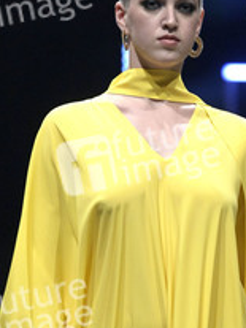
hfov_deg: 3.6
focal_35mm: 408
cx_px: 184
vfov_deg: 4.9
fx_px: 3870
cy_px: 238
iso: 8000
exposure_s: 1/1000
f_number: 5.6
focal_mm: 220
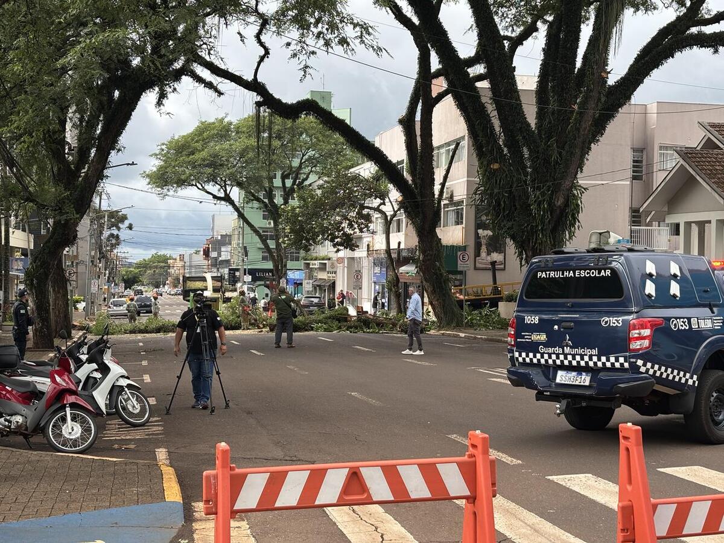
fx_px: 1088
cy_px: 272
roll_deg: -0.8
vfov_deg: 28.0
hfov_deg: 36.8
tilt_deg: -0.3
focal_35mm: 52
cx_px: 362
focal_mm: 5.96
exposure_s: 1/584
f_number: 1.6
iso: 32
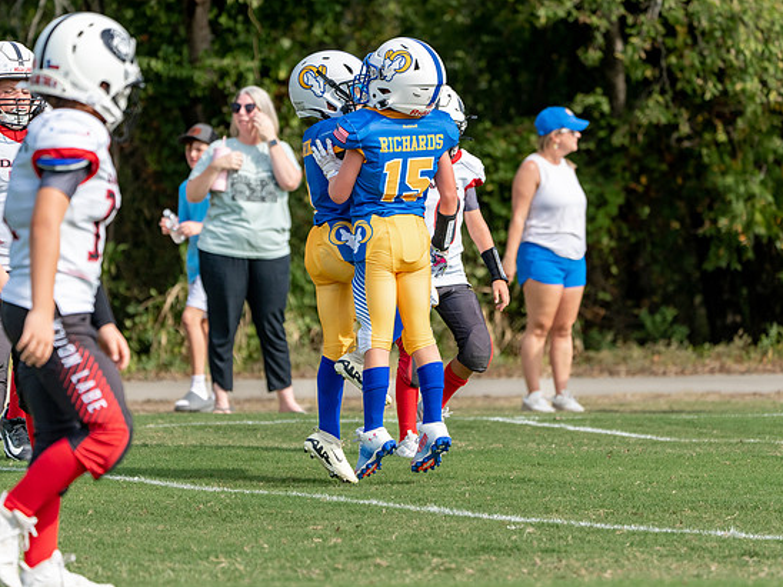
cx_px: 410
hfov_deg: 7.4
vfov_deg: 5.6
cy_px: 294
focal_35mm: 267
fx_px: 6039
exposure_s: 1/2000
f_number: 5.6
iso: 500
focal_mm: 241
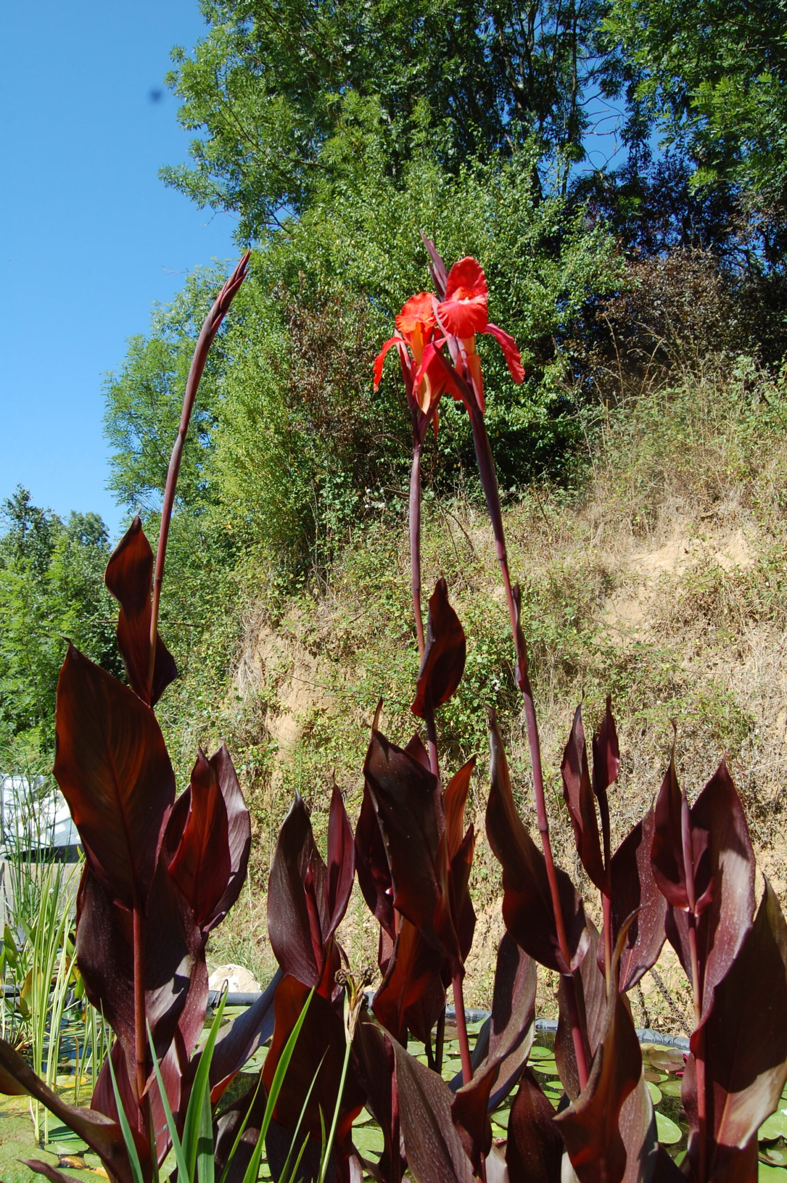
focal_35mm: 30
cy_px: 592
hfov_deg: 43.5
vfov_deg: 62.0
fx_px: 986
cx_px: 394
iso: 200
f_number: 8
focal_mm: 20
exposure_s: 1/250
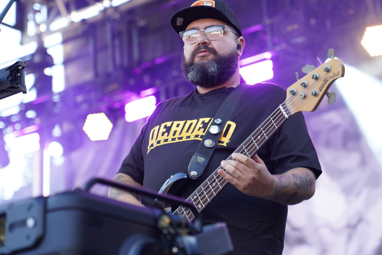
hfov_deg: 15.4
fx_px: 1411
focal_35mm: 133
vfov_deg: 10.3
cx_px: 217
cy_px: 111
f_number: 4
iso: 250
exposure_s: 1/125
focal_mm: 105
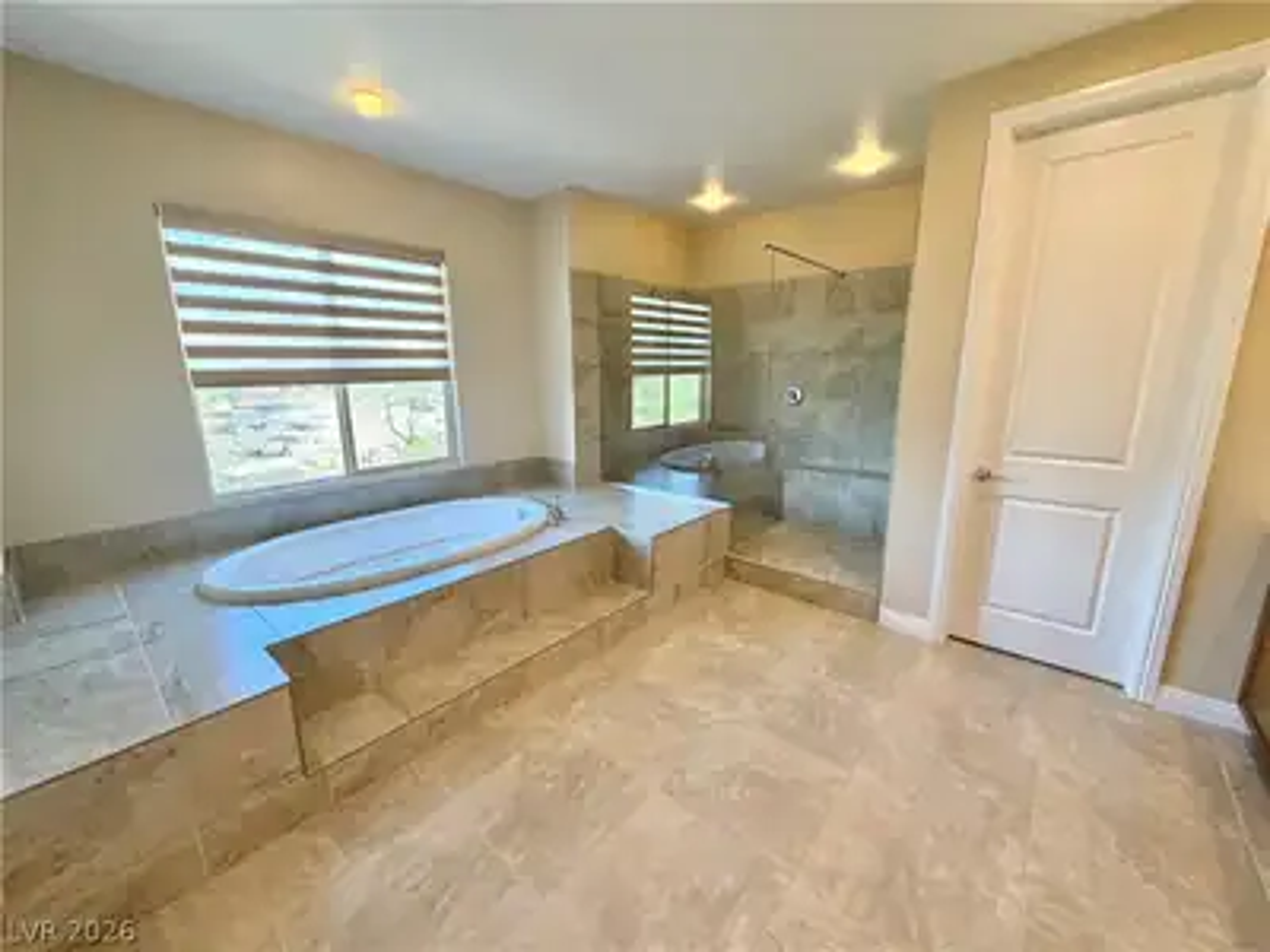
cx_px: 635
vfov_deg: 85.7
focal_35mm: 14
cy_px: 476
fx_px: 514
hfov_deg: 102.1
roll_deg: +0.3
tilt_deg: -11.8
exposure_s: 1/120
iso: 200
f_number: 2.2
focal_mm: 2.22
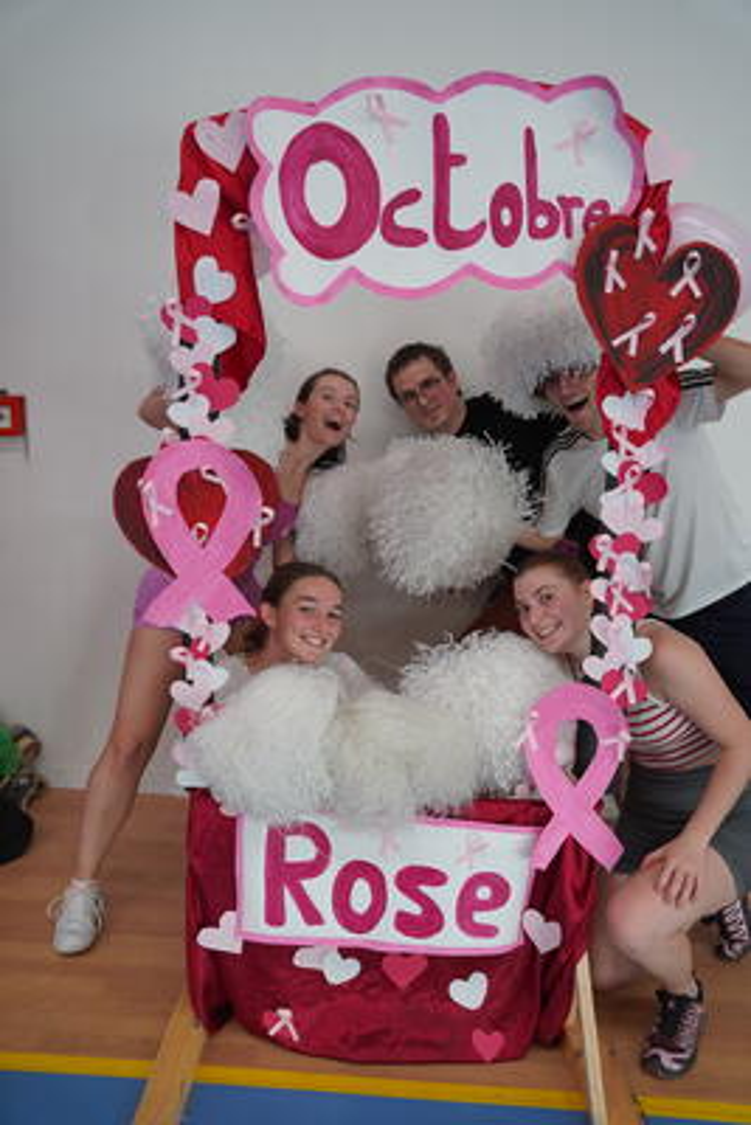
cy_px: 562
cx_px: 376
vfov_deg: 59.8
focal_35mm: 31
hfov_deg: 42.0
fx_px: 979
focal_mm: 31.3
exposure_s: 1/160
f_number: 4
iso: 500
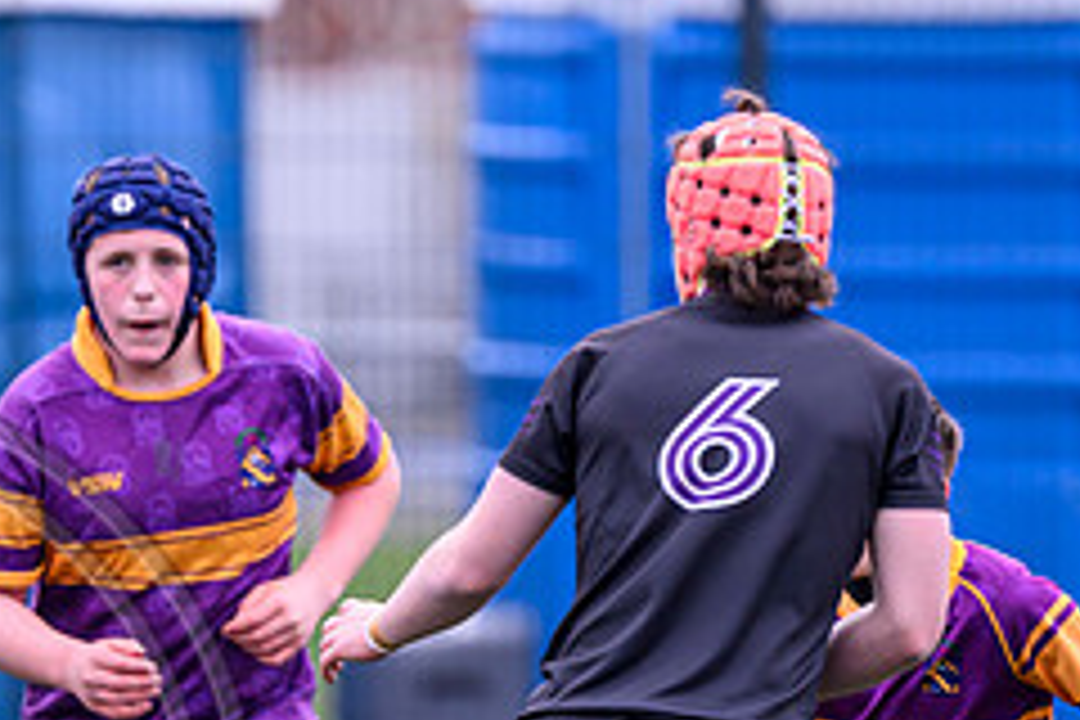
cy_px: 1002
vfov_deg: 1.1
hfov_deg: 1.6
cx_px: -234
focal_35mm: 1256
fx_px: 37677
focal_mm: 400
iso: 500
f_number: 3.5
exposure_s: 1/1250
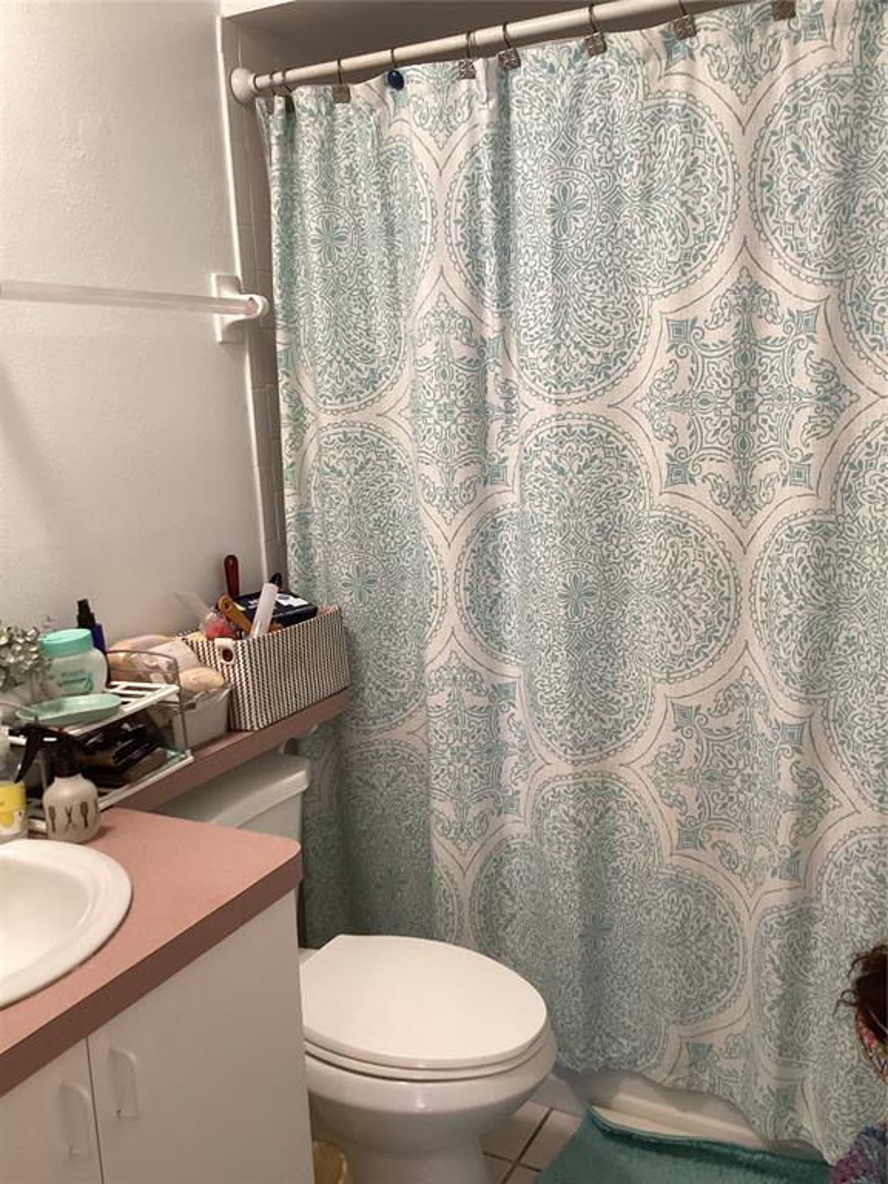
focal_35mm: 31
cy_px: 592
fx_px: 1060
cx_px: 444
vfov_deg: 58.4
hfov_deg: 45.4
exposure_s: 1/60
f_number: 2.4
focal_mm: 3.3
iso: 160
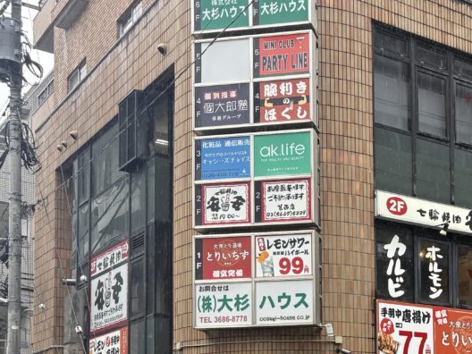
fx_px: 859
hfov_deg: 29.7
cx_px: 406
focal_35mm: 63
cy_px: 381
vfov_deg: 22.1
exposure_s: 1/334
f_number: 1.6
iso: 64
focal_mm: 5.96
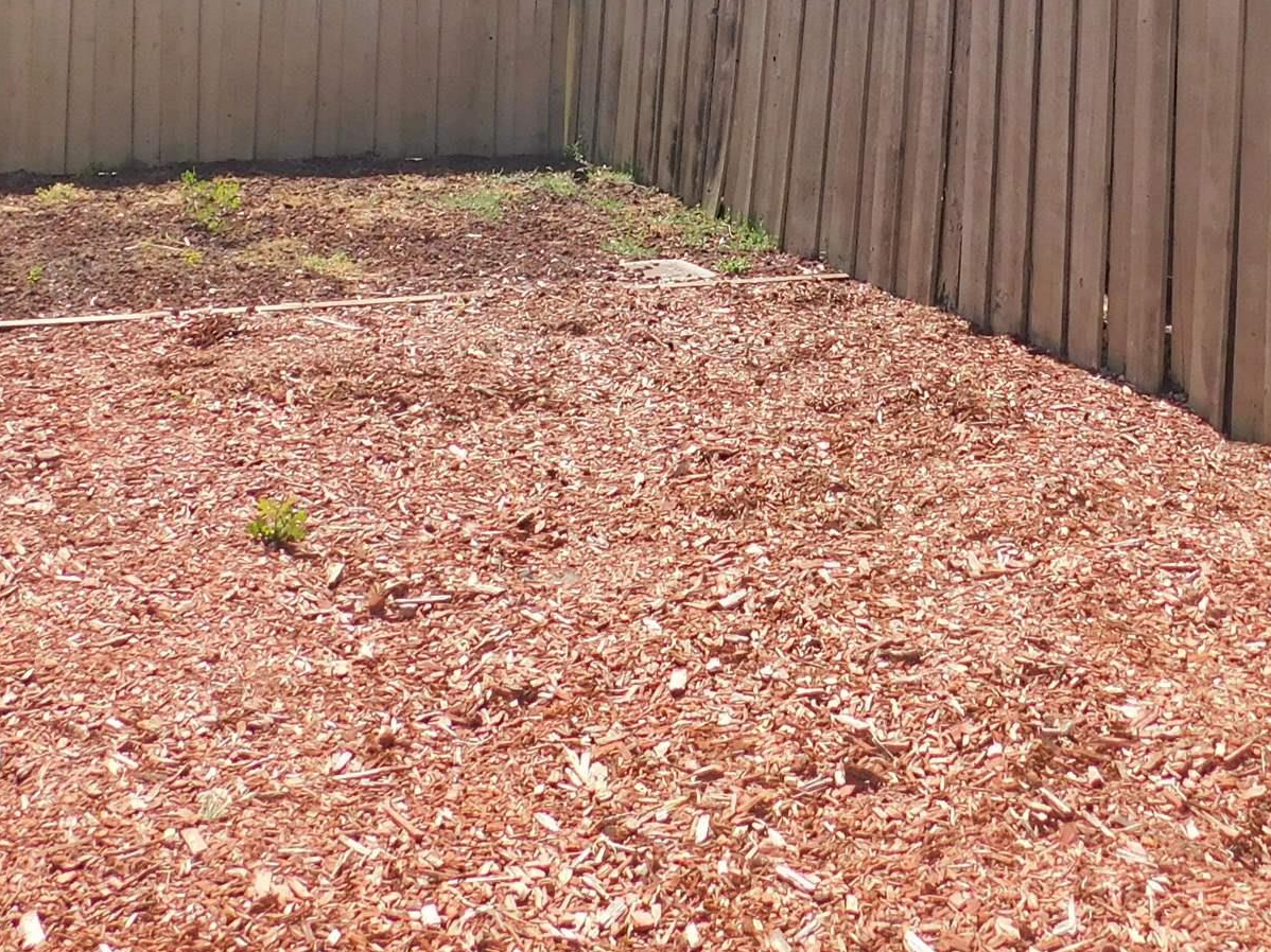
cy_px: -212
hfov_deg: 32.6
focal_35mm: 59
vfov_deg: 22.7
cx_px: 736
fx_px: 2166
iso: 125
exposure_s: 1/800
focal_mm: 4
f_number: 3
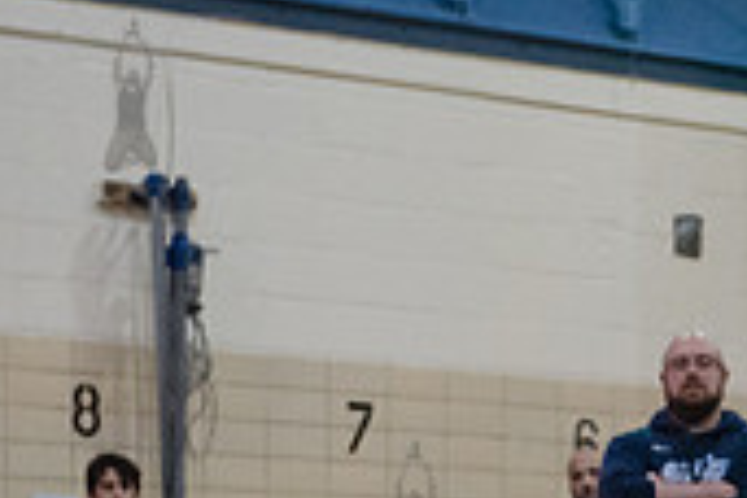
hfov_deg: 8.6
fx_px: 4917
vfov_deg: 5.7
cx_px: 974
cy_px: 727
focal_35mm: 237
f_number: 3.2
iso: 8000
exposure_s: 1/400
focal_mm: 70
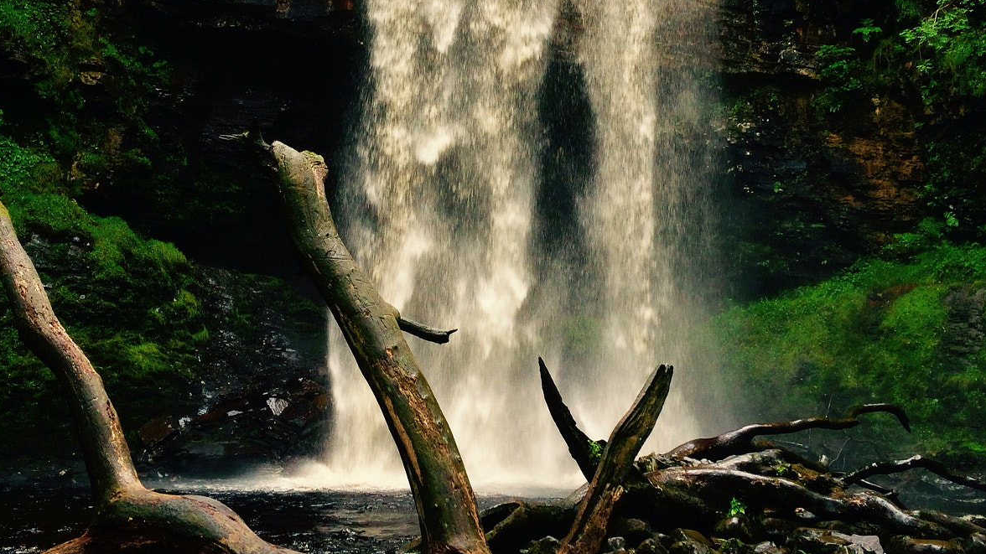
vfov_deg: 27.6
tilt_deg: +11.5
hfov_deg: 47.4
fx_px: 1124
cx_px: 501
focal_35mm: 43
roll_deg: +1.2
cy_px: 220
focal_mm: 4.15
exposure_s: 1/100
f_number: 2.2
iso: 64
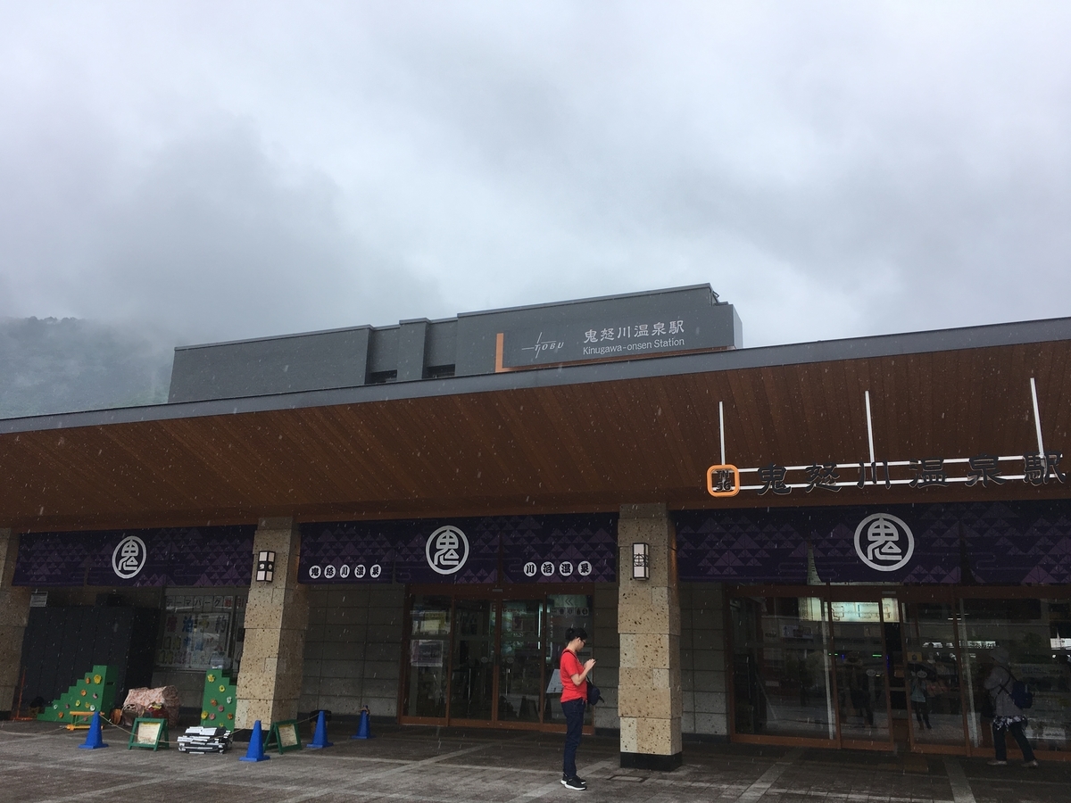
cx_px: 536
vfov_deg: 48.2
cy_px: 402
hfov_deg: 61.7
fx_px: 897
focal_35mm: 29
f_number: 2.2
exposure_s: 1/785
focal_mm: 4.15
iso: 25
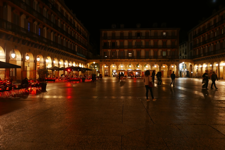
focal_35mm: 24
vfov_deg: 53.2
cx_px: 112
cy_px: 75
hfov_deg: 73.7
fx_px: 150
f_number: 1.7
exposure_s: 1/60
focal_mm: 10.9
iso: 1000
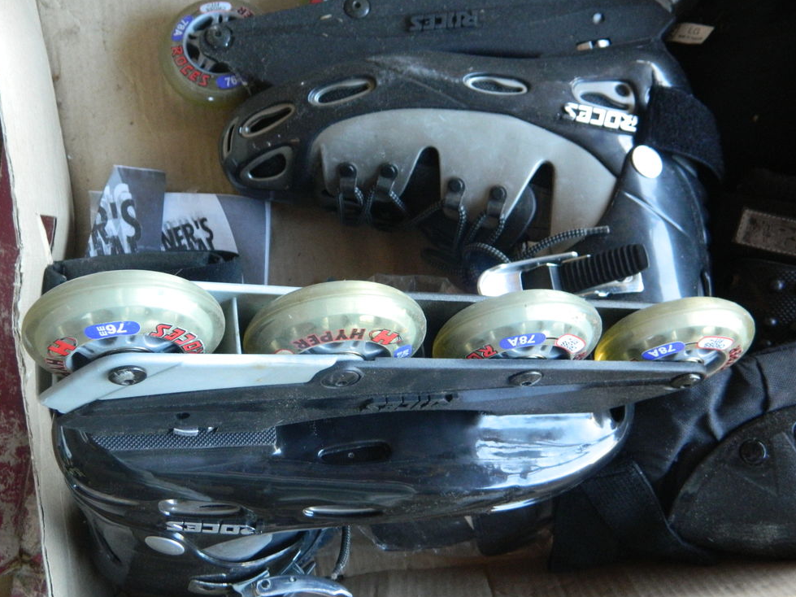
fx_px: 1104
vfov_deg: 30.3
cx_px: 395
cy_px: 301
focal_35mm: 48
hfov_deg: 39.7
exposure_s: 1/40
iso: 400
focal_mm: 8.4
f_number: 3.6
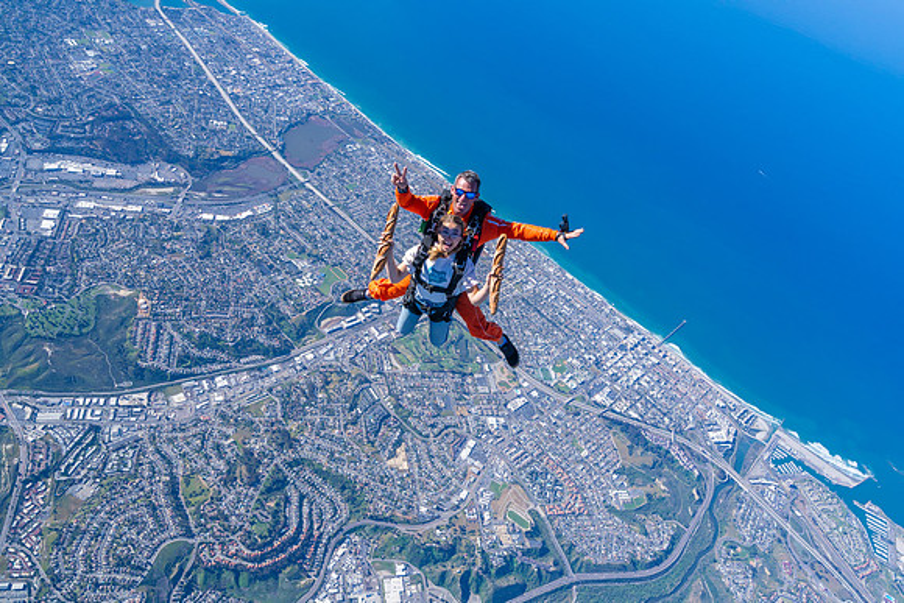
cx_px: 452
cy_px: 302
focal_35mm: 26
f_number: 9
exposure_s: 1/1600
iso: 800
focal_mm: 26
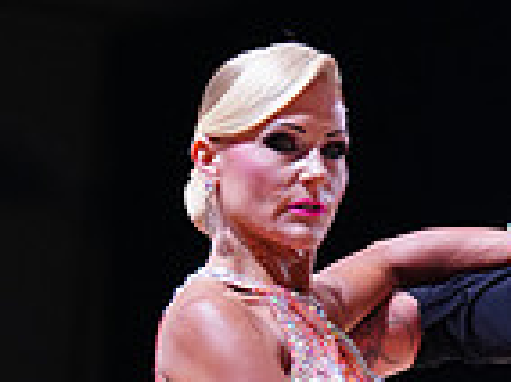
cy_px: 919
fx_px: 5924
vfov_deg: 3.6
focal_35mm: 402
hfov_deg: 4.9
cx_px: 513
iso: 1250
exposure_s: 1/500
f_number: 2.8
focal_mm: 102
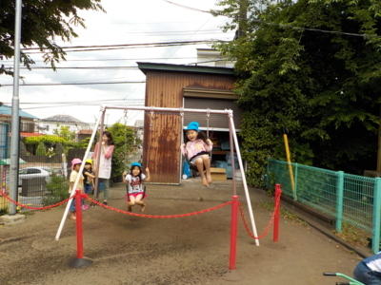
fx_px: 330
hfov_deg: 60.0
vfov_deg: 46.8
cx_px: 190
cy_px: 142
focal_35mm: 30
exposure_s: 1/400
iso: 125
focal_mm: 4.1
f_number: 3.3
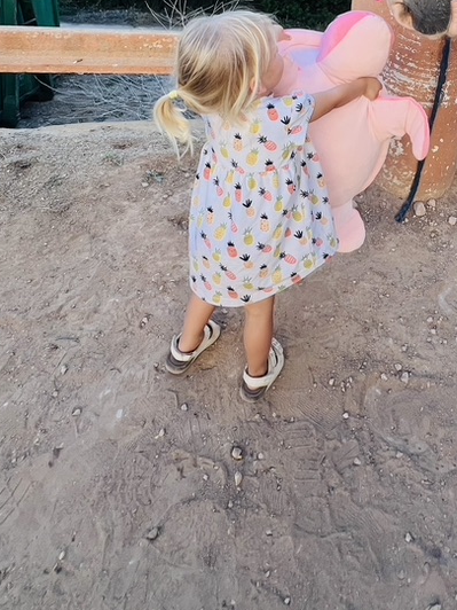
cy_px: 57
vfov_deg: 58.9
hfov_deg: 51.4
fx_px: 440
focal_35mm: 25
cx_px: 368
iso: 32
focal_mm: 1.57
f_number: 1.8
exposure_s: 1/175
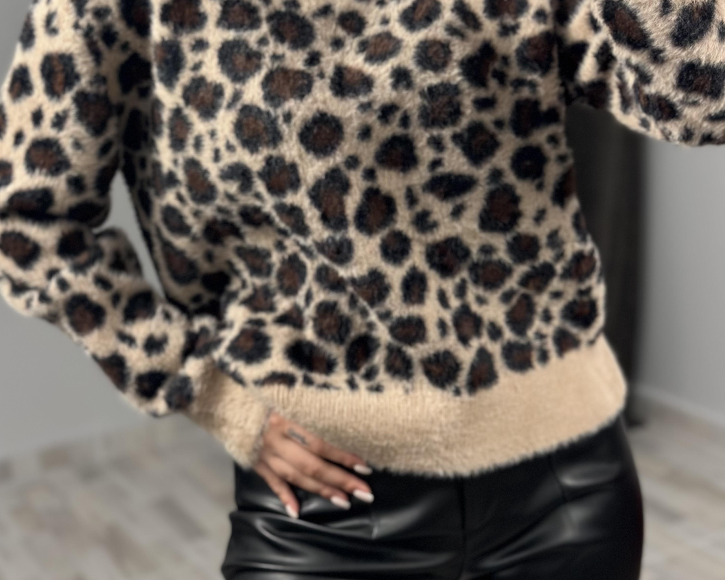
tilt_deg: -34.7
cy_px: 184
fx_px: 1352
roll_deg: +6.4
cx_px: 360
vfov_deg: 24.1
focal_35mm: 63
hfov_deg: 30.0
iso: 125
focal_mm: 6.86
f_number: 1.78
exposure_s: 1/100
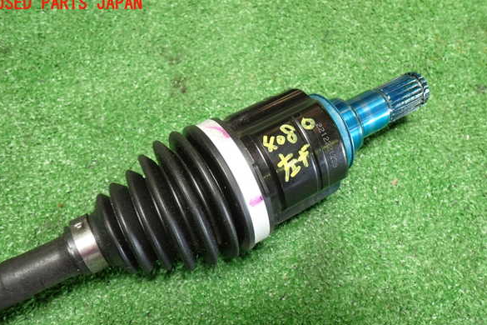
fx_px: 433
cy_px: 181
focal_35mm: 32
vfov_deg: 41.1
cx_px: 241
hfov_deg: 58.7
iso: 200
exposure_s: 1/40
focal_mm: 5.4
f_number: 2.3
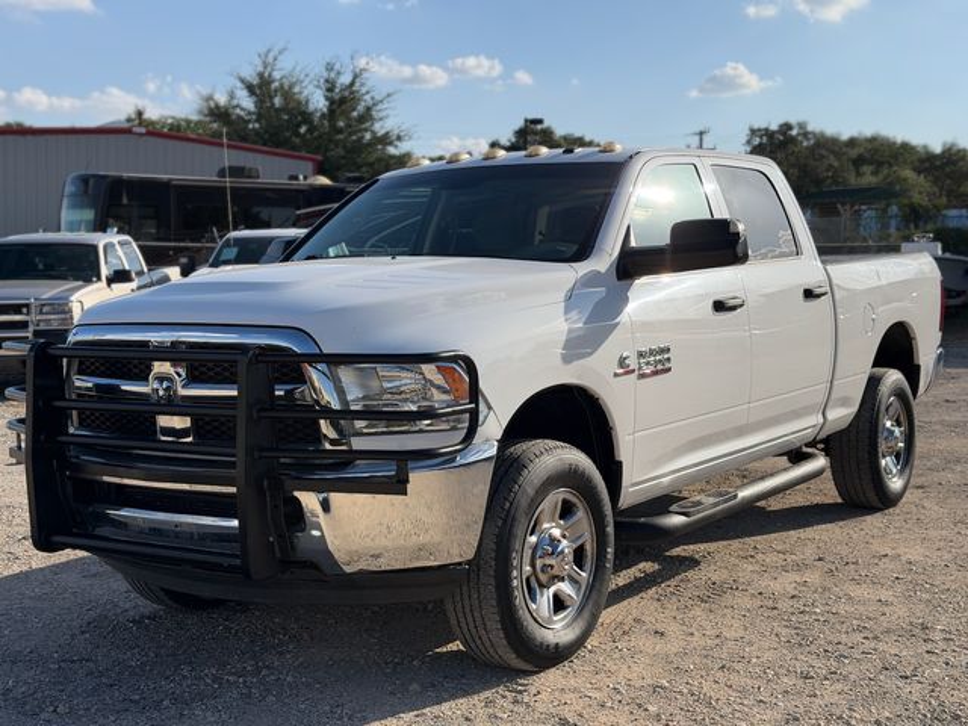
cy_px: 363
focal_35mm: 48
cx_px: 484
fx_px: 1342
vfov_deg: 30.3
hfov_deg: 39.7
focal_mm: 6.76
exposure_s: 1/5587
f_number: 1.78
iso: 64
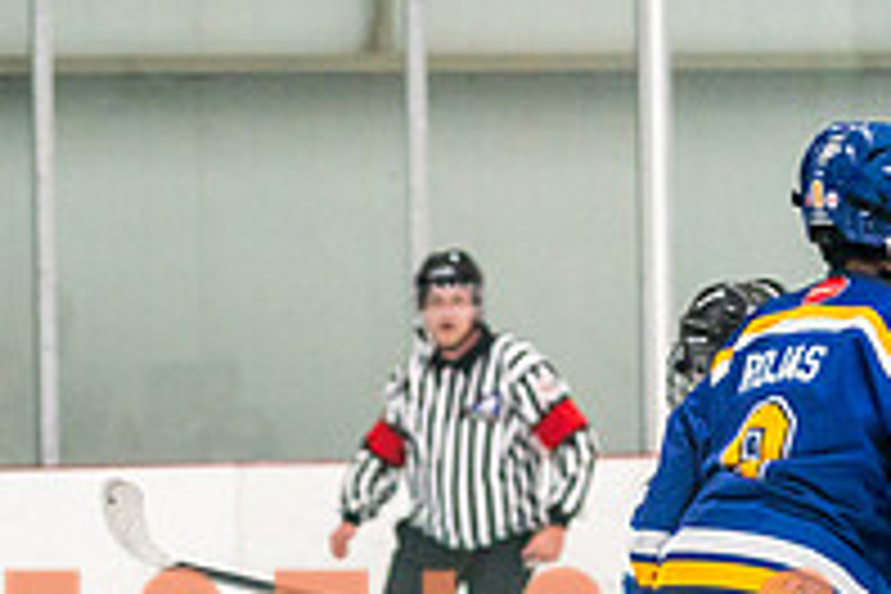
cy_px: 884
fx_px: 7152
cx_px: -151
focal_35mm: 289
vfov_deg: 4.7
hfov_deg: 7.1
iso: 3200
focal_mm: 80
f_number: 2.8
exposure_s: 1/1250
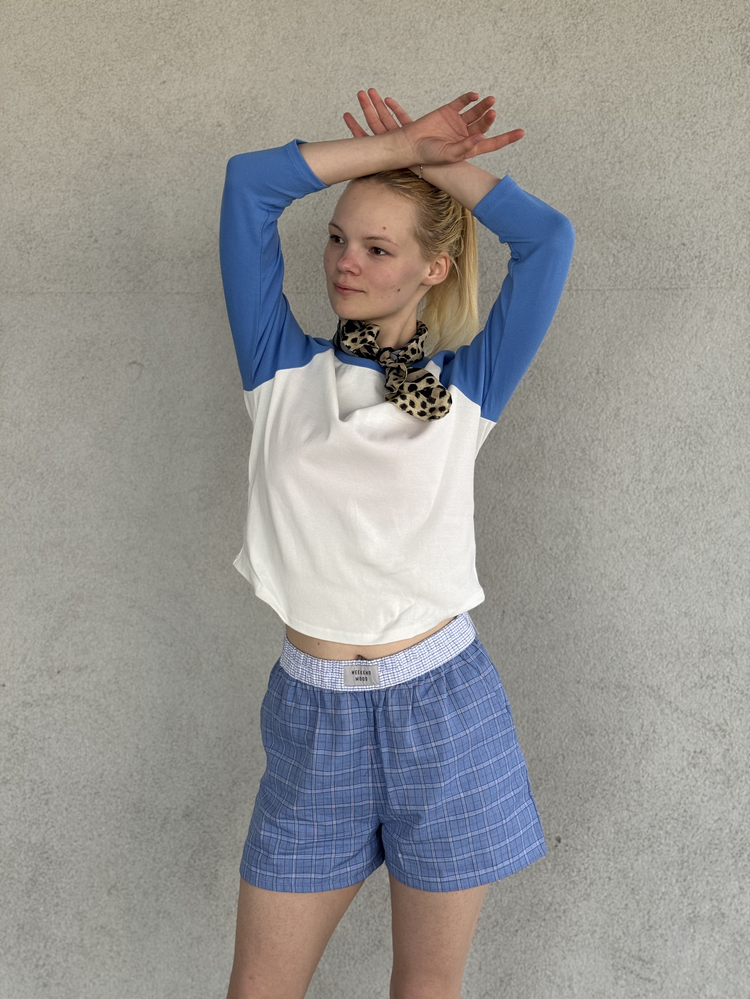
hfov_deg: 30.3
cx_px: 375
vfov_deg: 39.7
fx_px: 1387
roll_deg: -0.5
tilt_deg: -3.4
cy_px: 500
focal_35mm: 48
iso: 64
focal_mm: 6.76
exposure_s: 1/540
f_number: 1.78
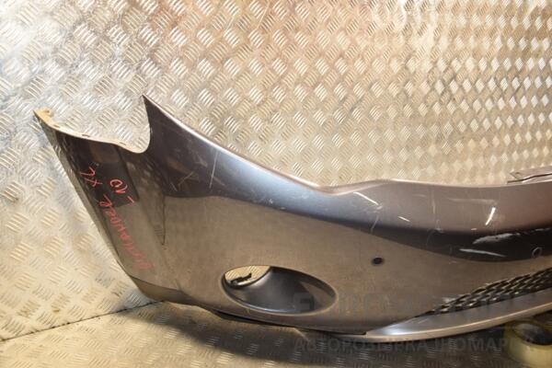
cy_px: 184
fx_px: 506
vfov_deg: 40.0
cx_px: 276
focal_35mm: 33
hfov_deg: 57.2
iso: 800
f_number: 5
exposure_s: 1/100
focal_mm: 22
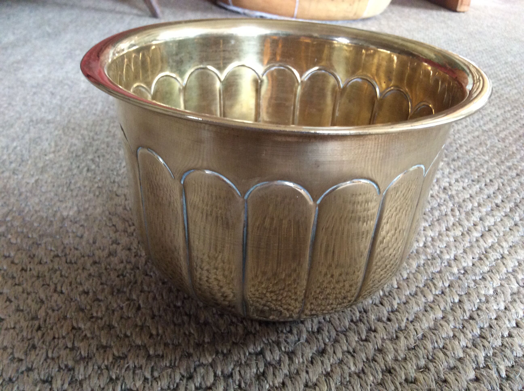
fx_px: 484
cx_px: 262
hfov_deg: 56.9
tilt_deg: -29.7
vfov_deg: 44.1
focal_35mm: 32
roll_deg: -1.5
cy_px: 196
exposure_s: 1/25
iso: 160
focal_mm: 3.3
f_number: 2.4
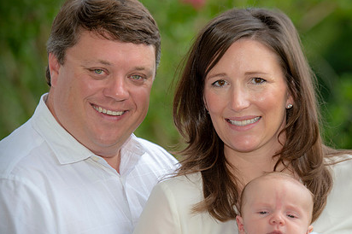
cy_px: 137
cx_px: 213
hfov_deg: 10.4
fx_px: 1925
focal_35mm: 197
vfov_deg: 7.0
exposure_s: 1/160
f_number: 4
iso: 100
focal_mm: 140
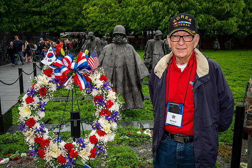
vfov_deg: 37.8
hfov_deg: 54.5
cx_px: 126
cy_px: 84
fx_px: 245
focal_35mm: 35
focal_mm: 35
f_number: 8
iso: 1100
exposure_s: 1/640
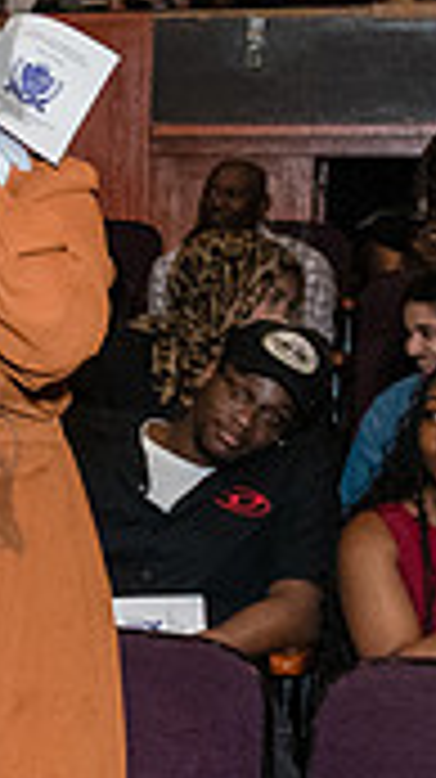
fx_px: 2184
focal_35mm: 106
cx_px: -584
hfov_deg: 10.1
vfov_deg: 20.1
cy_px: 259
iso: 5000
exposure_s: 1/200
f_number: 4
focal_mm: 24
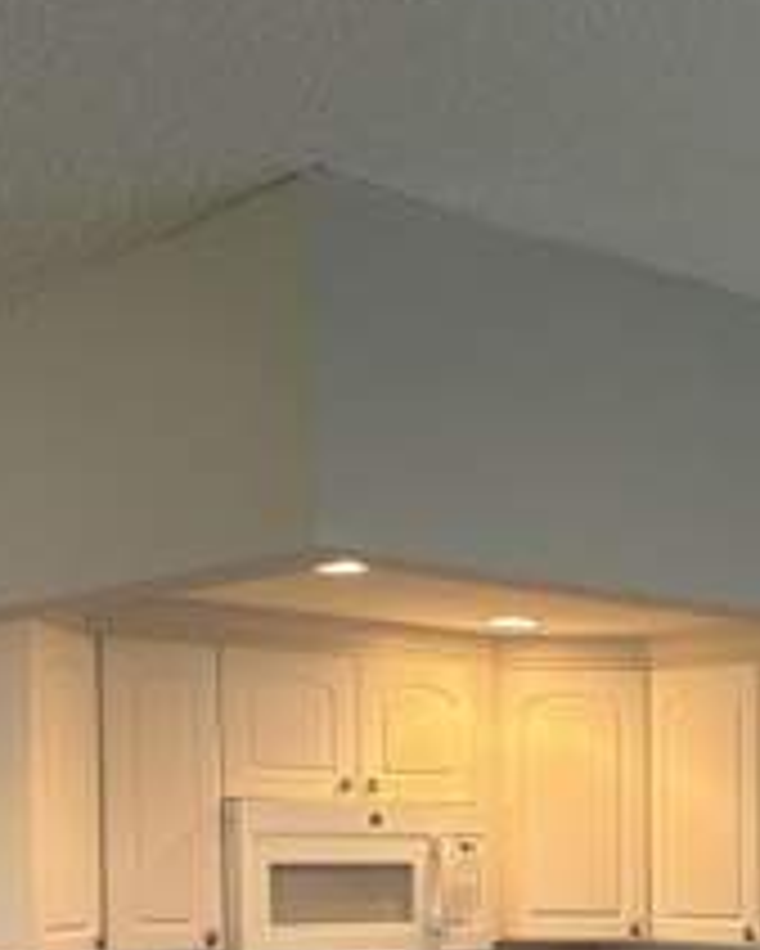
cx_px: 764
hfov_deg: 20.8
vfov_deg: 25.5
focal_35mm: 71
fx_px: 1995
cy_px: 941
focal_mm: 6.86
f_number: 1.78
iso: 200
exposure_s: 1/120
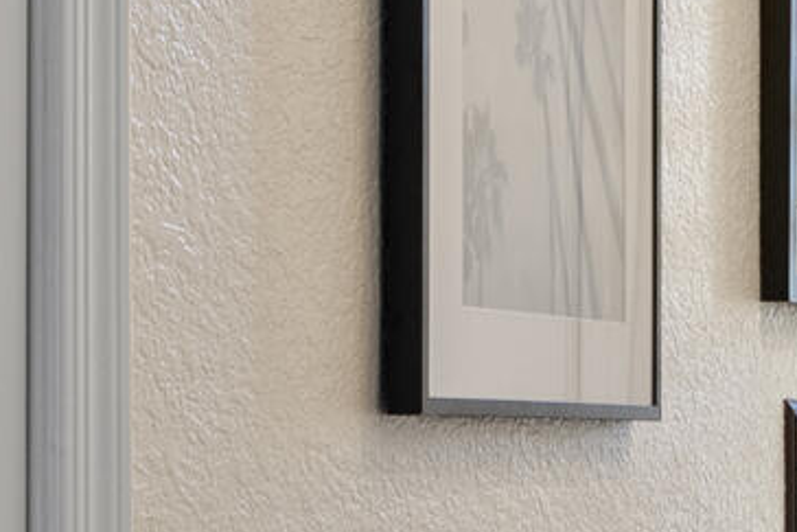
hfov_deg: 13.1
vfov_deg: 9.0
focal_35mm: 151
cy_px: 521
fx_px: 3344
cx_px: 1044
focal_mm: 22
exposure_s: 1
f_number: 8
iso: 200
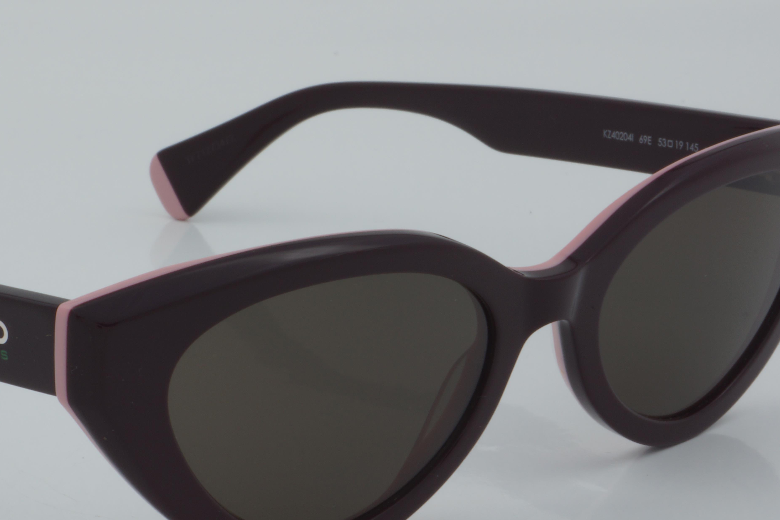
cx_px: 227
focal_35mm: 121
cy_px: 302
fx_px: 2621
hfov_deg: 16.9
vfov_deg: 11.3
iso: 100
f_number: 32
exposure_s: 1/4
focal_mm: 50
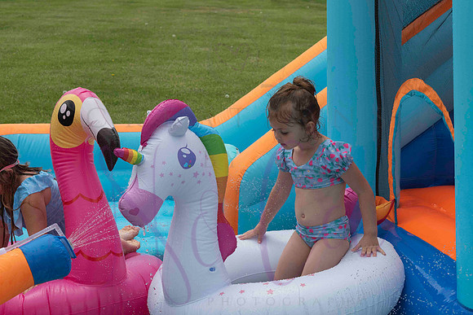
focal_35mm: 90
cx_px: 244
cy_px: 153
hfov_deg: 22.6
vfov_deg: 15.2
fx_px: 1182
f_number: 13
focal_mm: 85
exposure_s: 1/1000
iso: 800
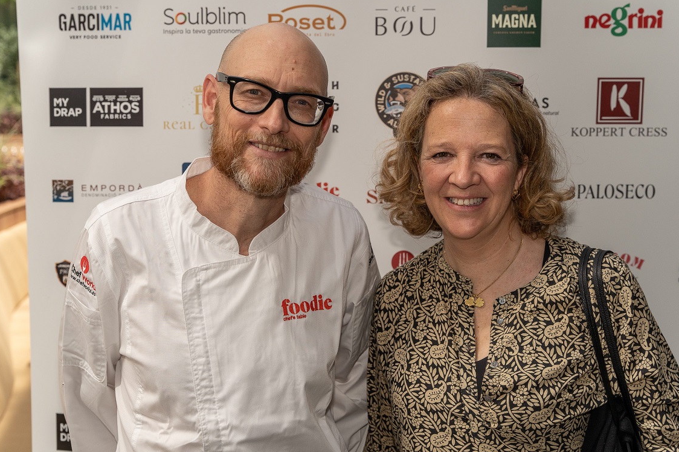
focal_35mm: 52
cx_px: 340
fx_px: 981
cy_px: 220
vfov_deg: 26.0
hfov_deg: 38.2
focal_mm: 48.7
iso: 500
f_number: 5
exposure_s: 1/1000
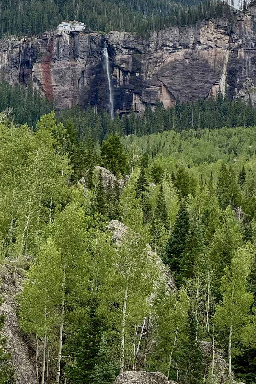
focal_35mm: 117
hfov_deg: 11.7
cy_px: 172
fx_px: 1248
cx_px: 197
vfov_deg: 17.5
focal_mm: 9
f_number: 2.8
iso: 50
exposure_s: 1/99
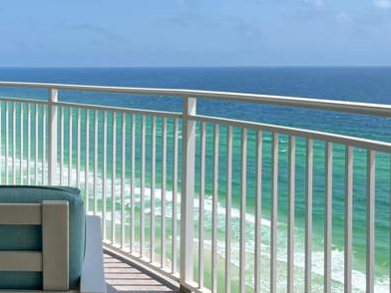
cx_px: 62
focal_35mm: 53
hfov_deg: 34.7
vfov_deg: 27.4
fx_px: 599
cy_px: 186
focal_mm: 5.7
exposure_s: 1/2008
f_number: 1.5
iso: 50
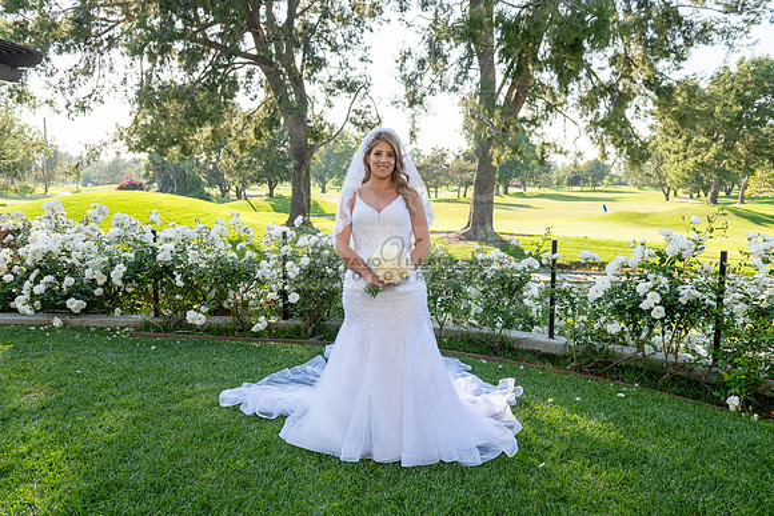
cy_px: 258
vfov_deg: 46.4
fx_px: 602
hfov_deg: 65.5
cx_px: 387
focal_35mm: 28
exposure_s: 1/250
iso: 200
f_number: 7.1
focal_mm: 28
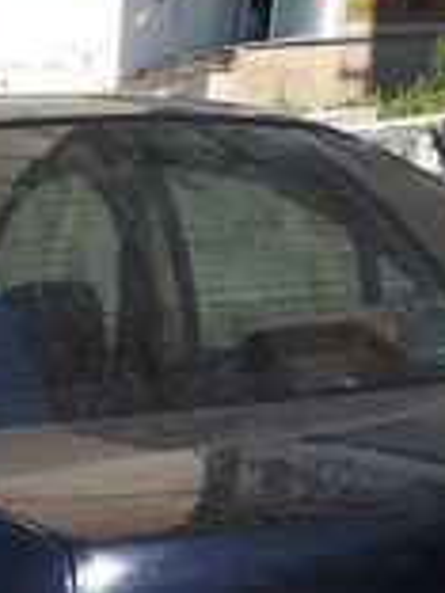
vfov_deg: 19.7
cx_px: -255
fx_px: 1474
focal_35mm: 86
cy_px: 890
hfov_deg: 15.6
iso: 40
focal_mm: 3.6
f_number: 1.9
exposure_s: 1/824
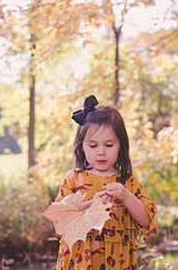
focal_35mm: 104
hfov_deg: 13.1
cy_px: 206
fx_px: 776
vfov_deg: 19.5
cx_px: 103
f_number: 2.2
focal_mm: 35
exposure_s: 1/800
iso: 500
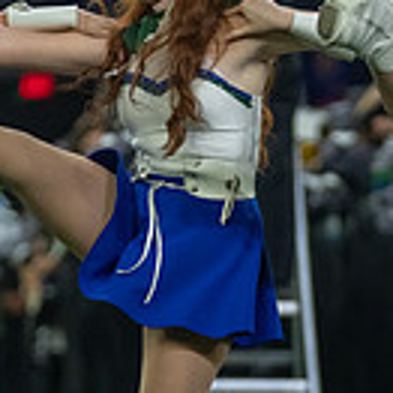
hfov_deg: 2.7
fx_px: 8439
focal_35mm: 657
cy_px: 286
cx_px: 264
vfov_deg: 2.7
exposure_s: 1/1250
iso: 4000
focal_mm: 174
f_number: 2.8
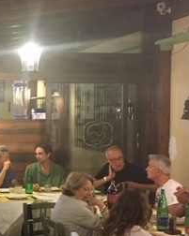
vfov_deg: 26.4
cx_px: -42
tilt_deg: -0.8
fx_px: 504
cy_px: 128
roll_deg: -0.4
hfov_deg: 19.8
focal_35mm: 72
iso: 200
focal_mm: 4.15
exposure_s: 1/20
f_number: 2.2
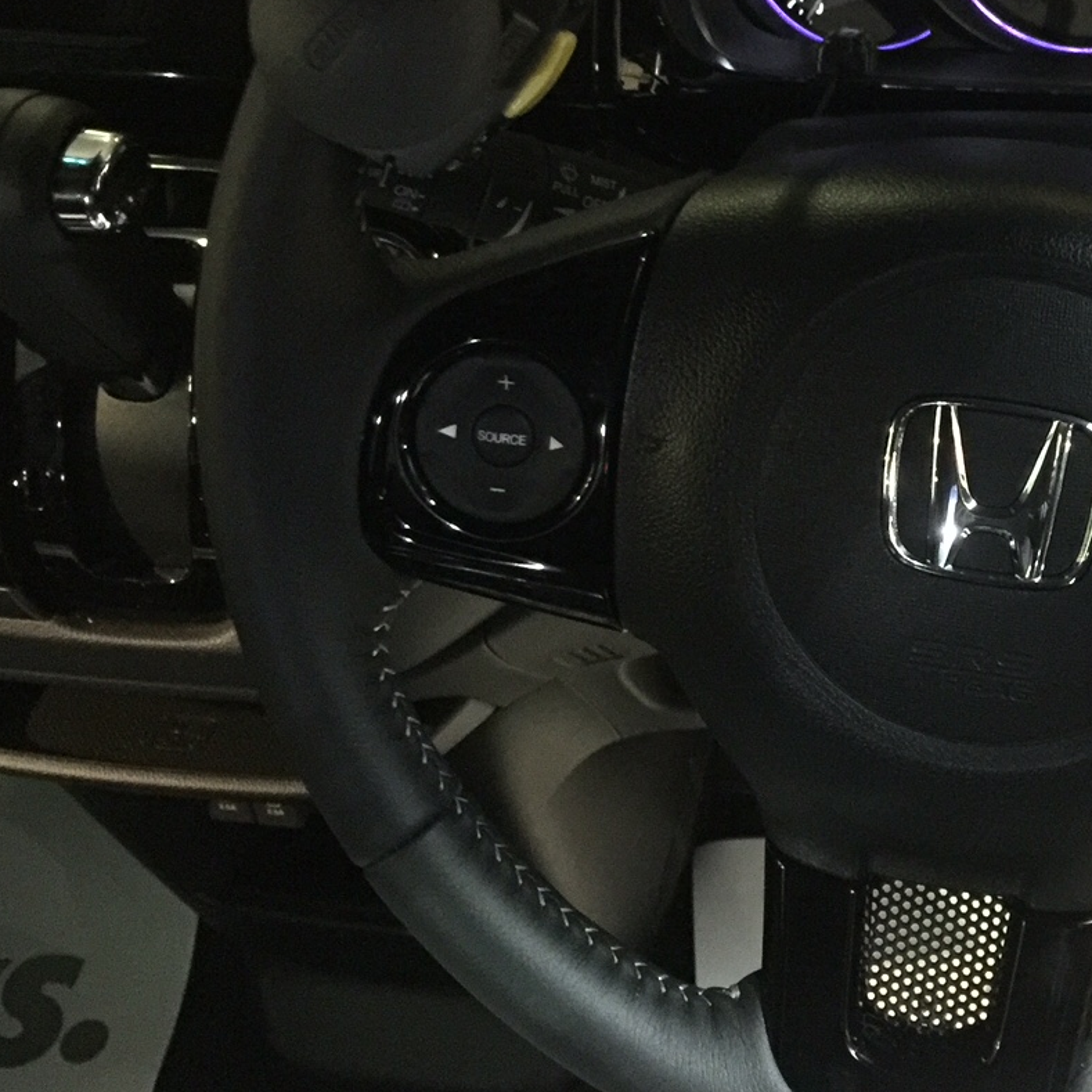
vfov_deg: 32.0
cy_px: 378
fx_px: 1892
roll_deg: +4.3
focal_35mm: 53
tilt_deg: -38.3
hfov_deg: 31.3
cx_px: 891
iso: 320
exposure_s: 1/4
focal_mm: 4.15
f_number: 2.2
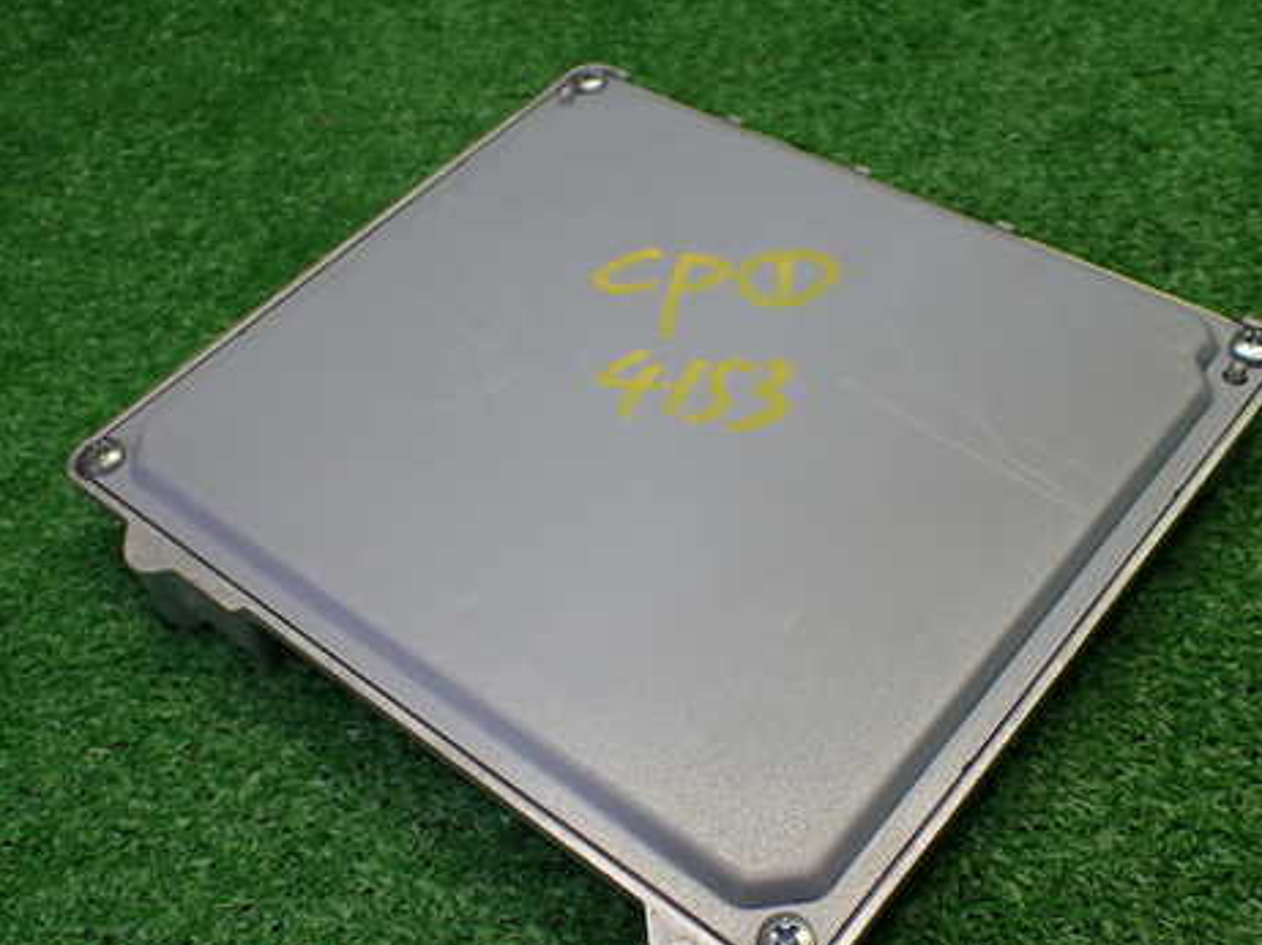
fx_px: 1421
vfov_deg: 36.7
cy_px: 549
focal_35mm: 39
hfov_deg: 47.9
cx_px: 642
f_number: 2.3
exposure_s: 1/125
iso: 200
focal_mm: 5.4
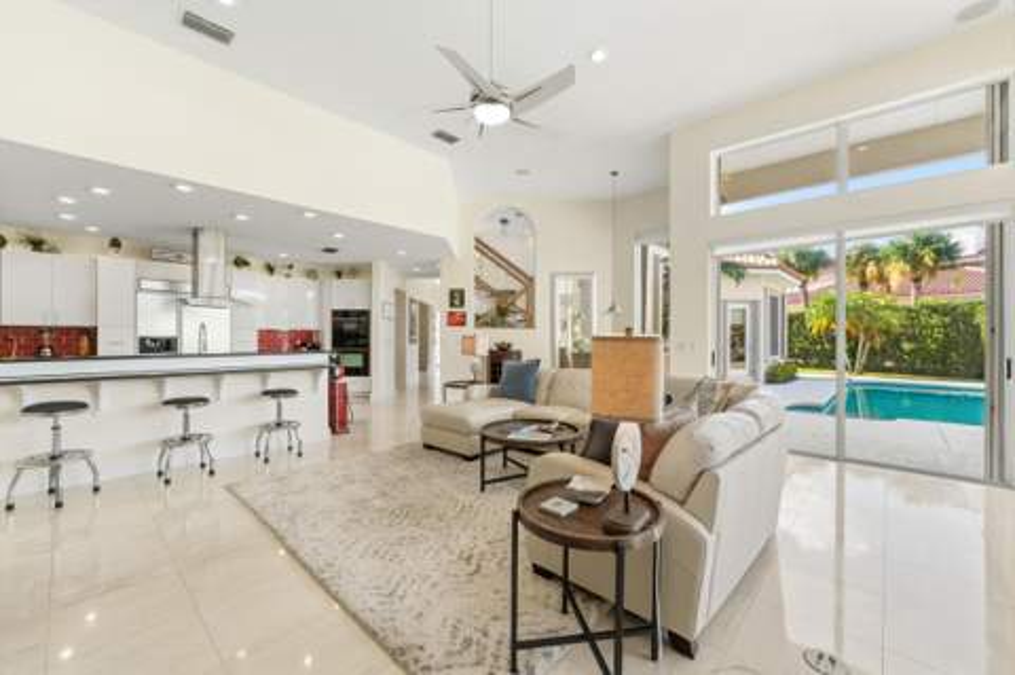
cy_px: 338
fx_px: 394
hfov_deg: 104.3
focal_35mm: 14
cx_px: 508
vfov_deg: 81.1
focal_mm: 14
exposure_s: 1/20
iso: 250
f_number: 9
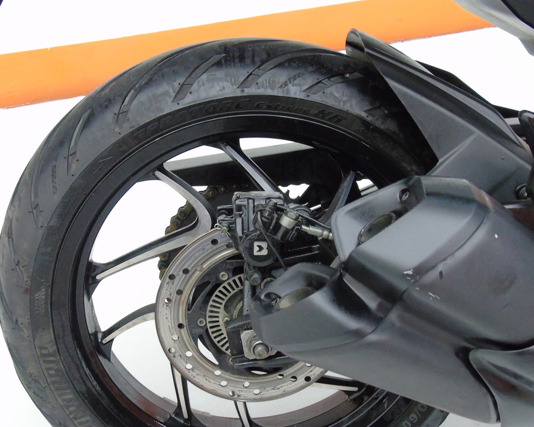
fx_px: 711
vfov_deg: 33.3
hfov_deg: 41.2
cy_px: 265
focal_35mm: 45
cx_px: 265
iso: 500
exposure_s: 1/30
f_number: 3.8
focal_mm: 6.1
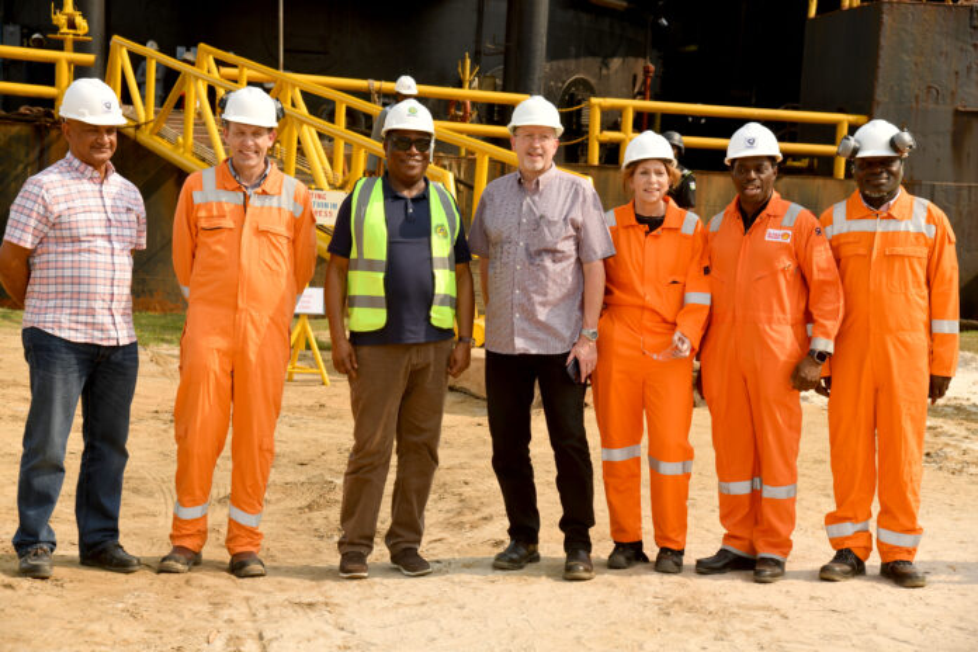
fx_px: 1902
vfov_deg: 19.5
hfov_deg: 28.8
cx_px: 489
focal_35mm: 70
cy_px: 326
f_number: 7.1
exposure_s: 1/160
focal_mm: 70
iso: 64
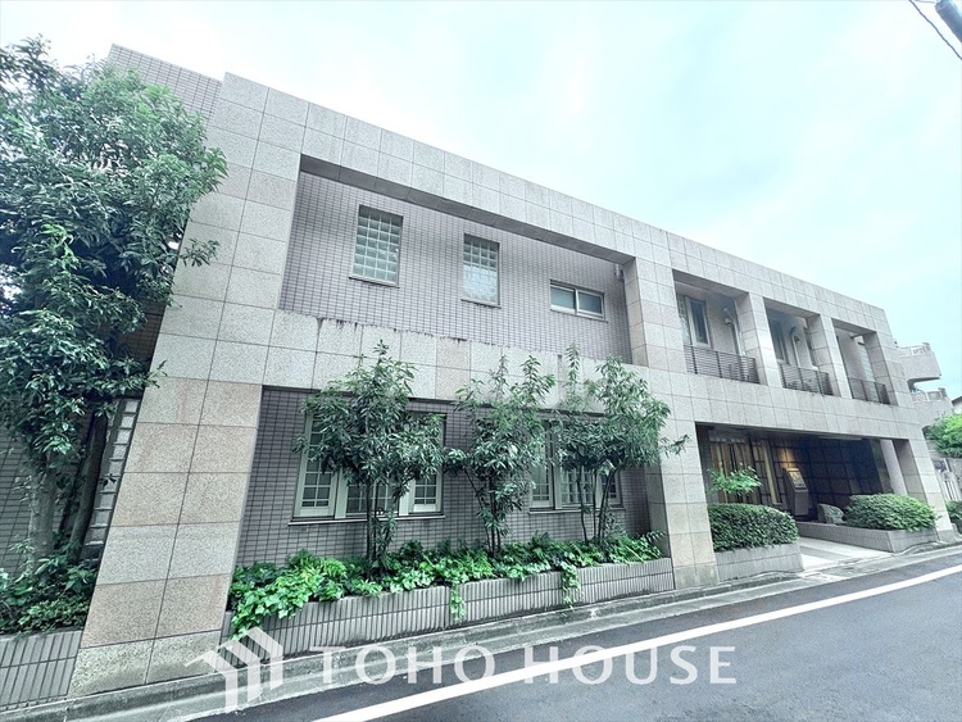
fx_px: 389
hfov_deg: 102.0
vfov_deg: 85.7
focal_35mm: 14
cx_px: 481
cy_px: 361
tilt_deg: +16.8
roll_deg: +0.2
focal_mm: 2.22
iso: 125
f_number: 2.2
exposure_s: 1/117
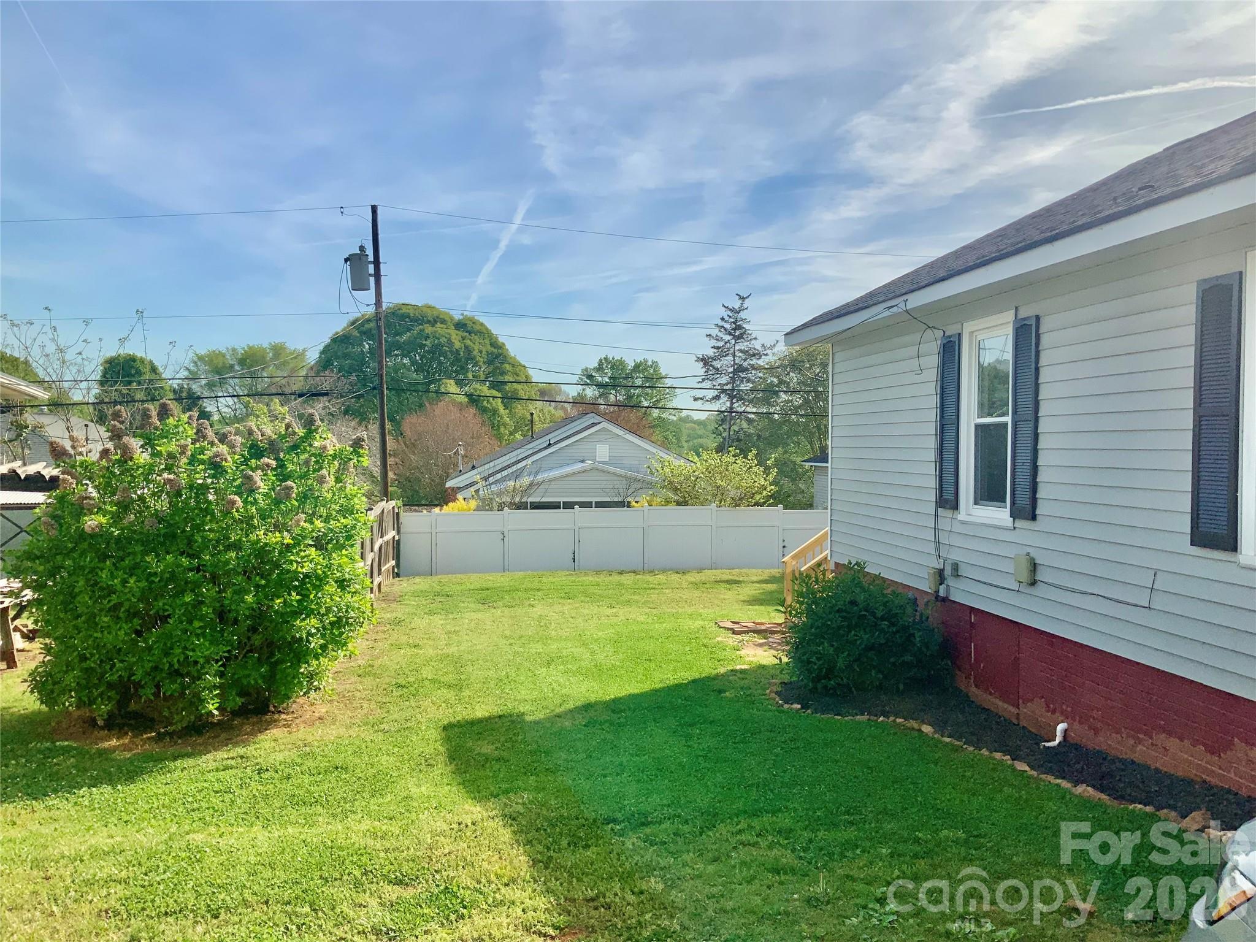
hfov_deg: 61.7
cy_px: 471
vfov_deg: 48.2
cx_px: 628
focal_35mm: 29
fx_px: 1052
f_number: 1.8
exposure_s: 1/2801
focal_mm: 3
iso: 16
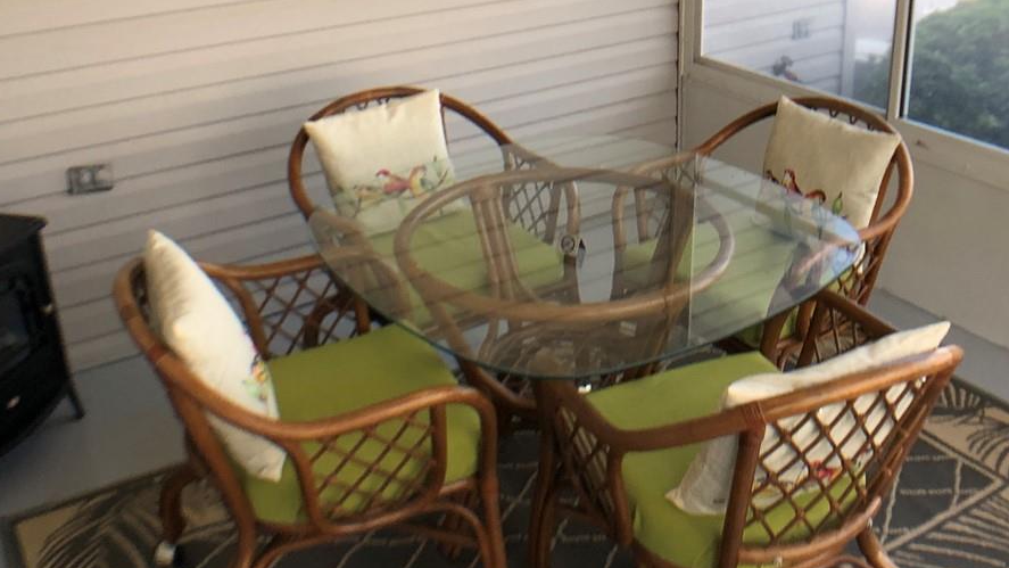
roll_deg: +1.8
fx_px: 1472
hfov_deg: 37.8
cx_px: 555
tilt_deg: -20.2
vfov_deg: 21.7
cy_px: 171
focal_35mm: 55
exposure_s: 1/24
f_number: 1.8
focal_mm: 4
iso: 40
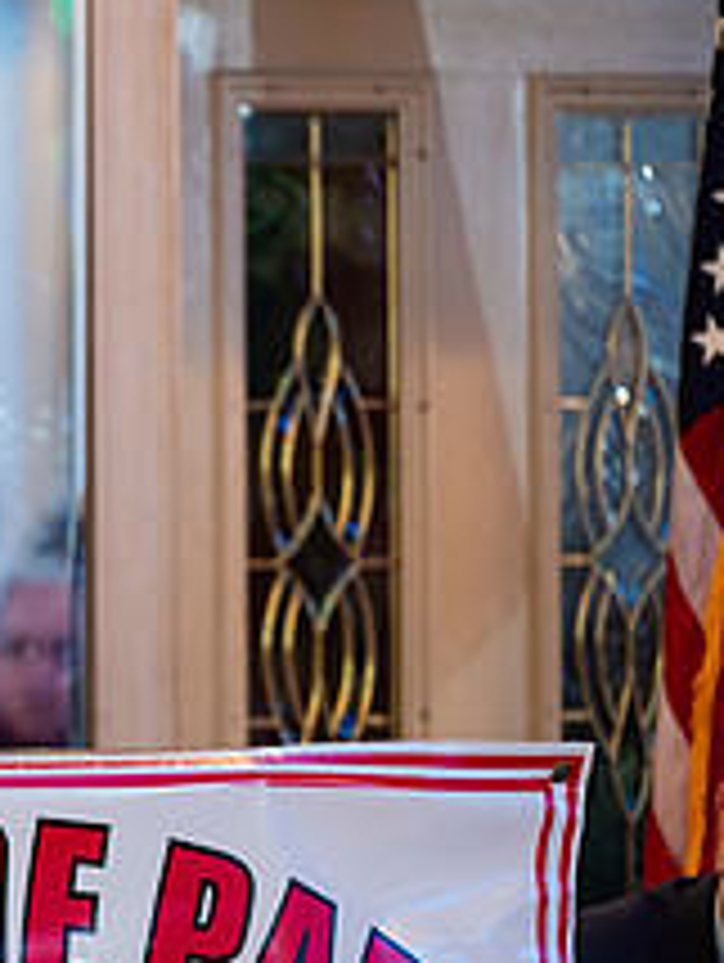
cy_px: 562
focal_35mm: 381
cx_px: -481
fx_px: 10604
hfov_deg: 3.9
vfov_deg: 5.2
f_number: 3.2
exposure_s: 1/125
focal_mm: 145
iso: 1250
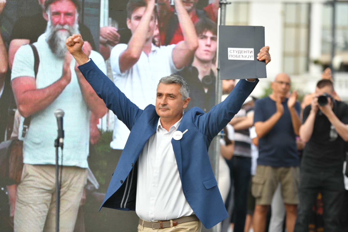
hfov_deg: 10.3
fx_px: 1933
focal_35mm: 200
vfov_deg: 6.9
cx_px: 174
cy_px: 116
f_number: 4
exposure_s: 1/250
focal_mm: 200
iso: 200
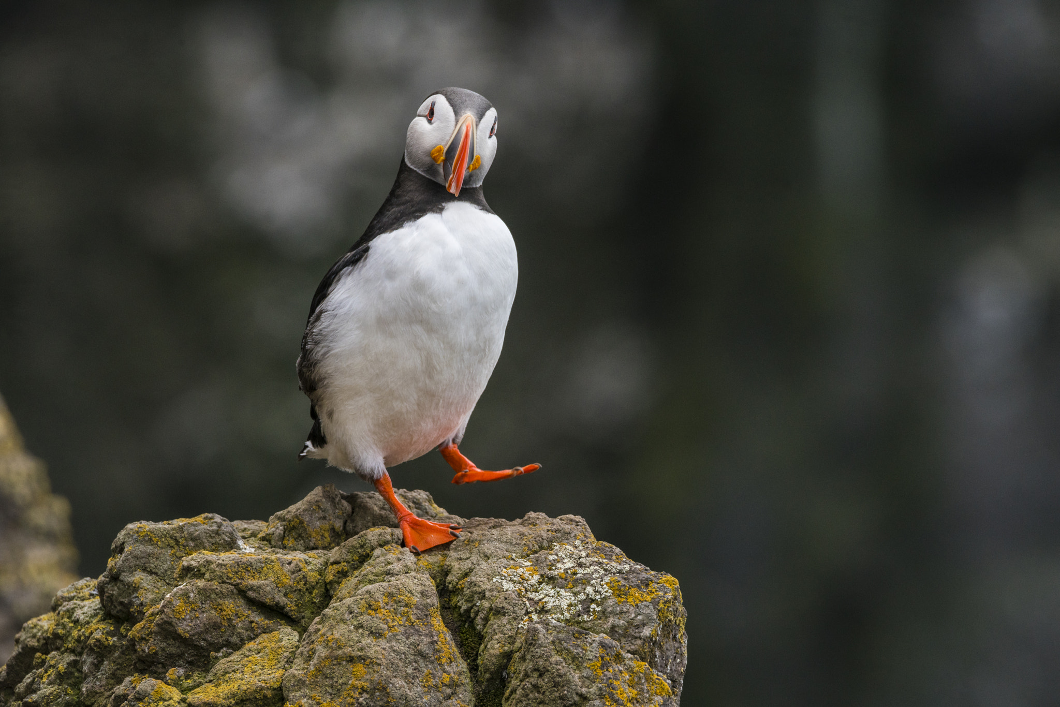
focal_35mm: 600
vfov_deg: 2.3
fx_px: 17668
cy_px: 354
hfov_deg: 3.4
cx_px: 530
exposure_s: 1/640
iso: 1600
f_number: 13
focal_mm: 600
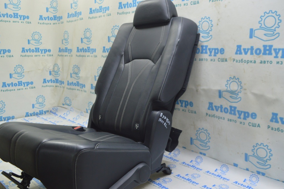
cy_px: 94
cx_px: 142
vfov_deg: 36.8
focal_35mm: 36
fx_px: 284
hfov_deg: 53.2
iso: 400
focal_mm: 24
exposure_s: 1/20
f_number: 5.6
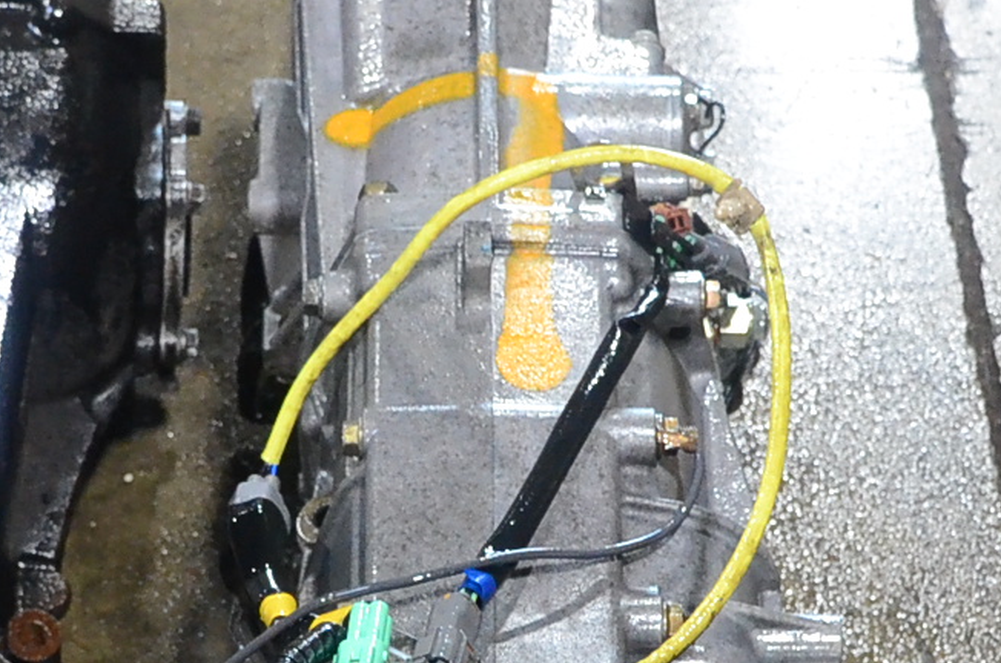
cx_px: 404
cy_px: 675
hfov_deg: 15.1
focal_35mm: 136
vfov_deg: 10.0
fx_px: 3774
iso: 2500
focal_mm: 24
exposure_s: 1/60
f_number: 4
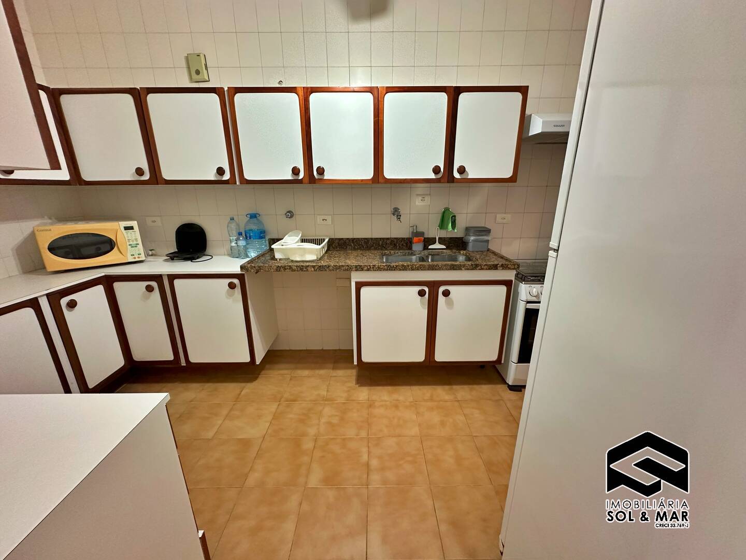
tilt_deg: -16.6
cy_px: 280
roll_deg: +0.4
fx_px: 302
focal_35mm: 14
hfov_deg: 102.1
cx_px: 373
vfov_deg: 85.7
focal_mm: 2.22
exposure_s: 1/60
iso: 320
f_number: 2.2
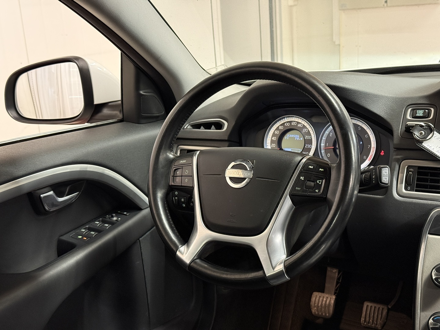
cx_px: 220
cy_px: 165
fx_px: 610
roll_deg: +4.6
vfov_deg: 30.3
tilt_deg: -14.4
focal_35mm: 48
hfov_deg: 39.7
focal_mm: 6.76
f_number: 1.78
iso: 500
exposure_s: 1/40
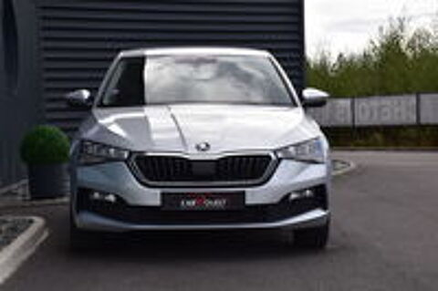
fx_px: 1130
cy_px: 146
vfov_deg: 14.7
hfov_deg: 21.9
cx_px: 219
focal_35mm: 93
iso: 400
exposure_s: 1/400
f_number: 11
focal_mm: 62
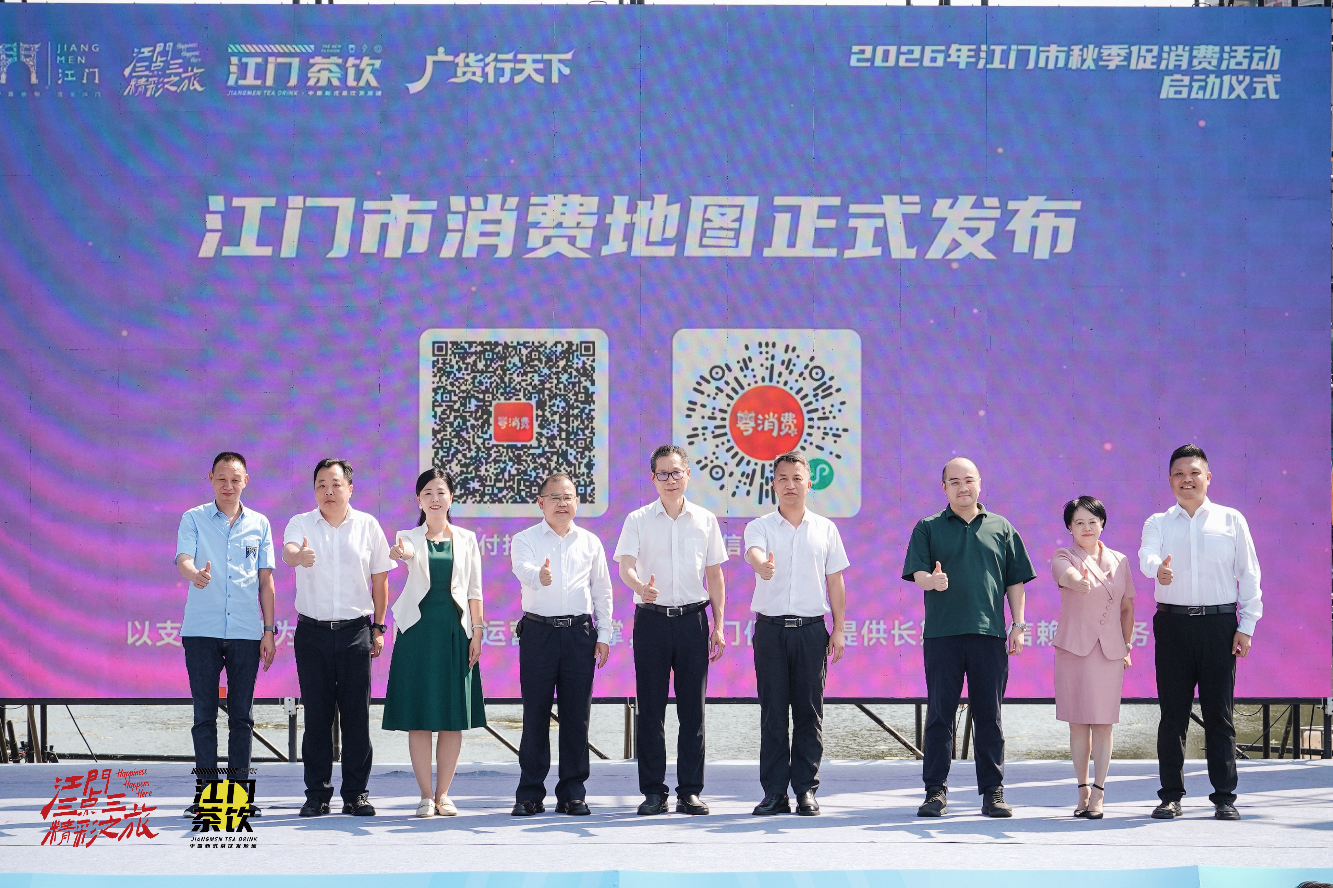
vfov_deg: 14.2
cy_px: 444
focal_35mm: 96
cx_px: 666
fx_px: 3554
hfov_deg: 21.2
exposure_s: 1/100
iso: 64
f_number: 8
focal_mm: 64
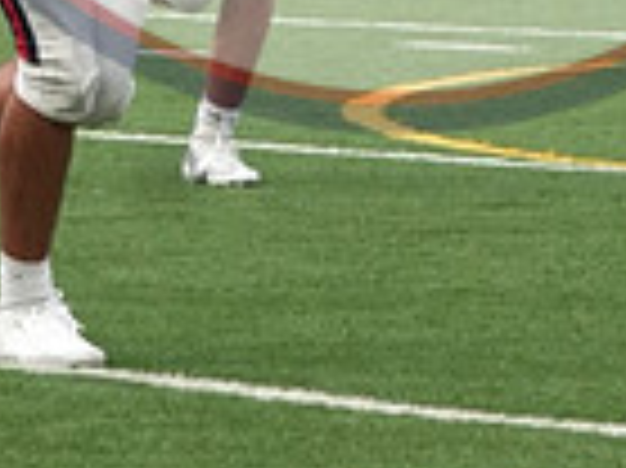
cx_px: 387
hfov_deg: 3.3
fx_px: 10950
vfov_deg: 2.4
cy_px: -364
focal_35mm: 606
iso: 1250
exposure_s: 1/1000
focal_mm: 130
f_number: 5.6
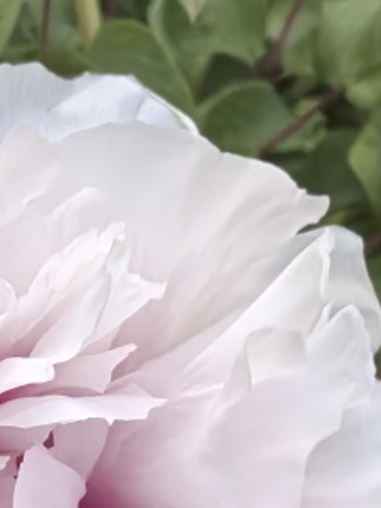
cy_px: 606
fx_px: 1395
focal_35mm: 95
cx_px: -138
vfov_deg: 19.5
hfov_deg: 14.8
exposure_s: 1/100
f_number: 4
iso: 400
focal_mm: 5.75
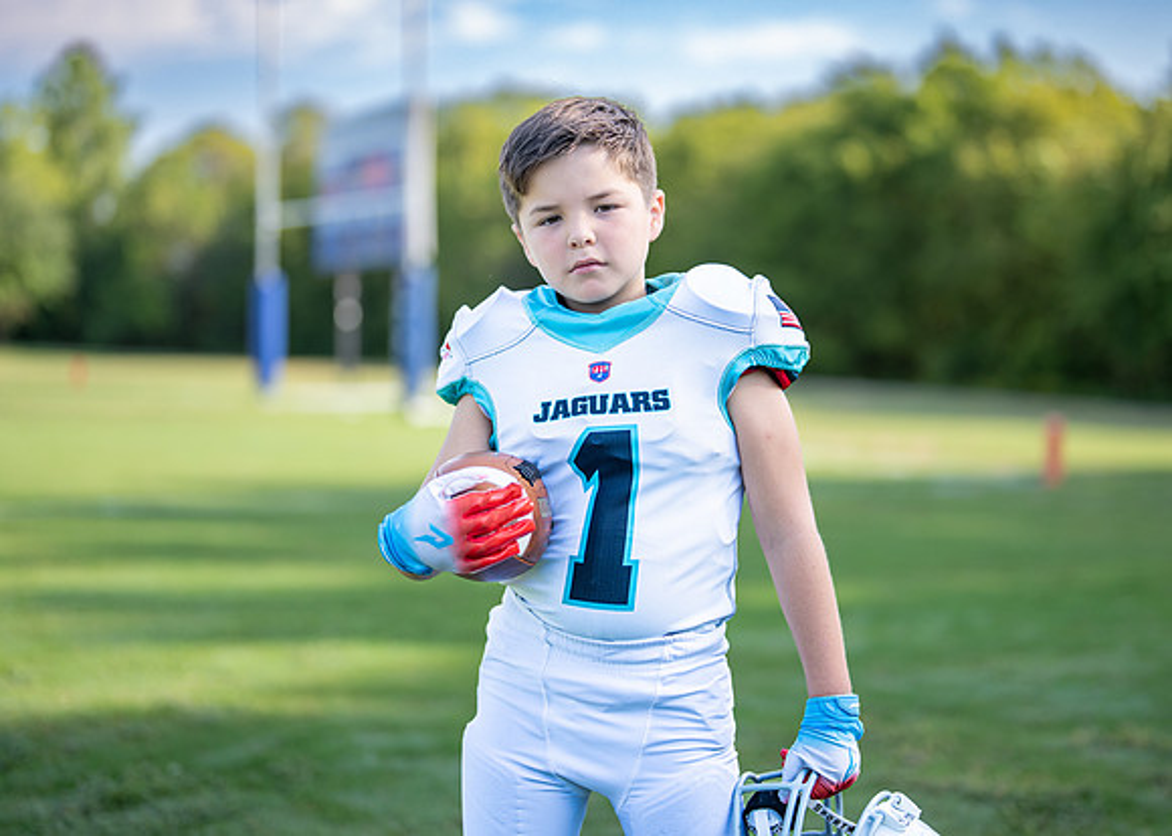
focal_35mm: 58
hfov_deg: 33.6
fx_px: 1940
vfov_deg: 24.3
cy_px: 378
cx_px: 624
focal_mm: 50
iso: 100
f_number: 1.2
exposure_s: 1/2000
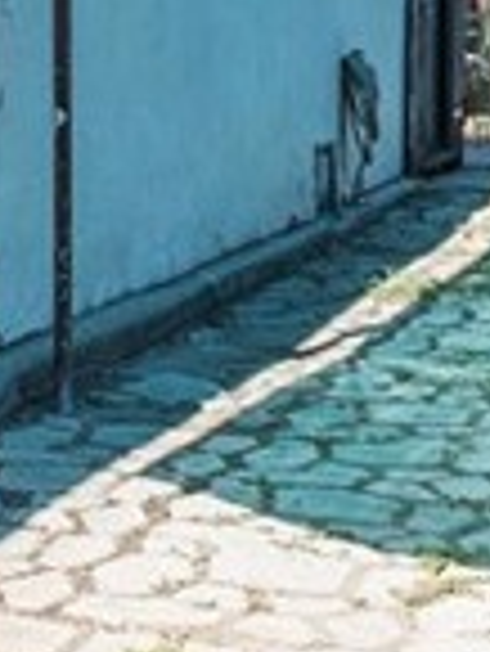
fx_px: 2299
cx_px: -283
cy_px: 11
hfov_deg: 11.6
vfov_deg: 15.8
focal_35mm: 122
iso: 320
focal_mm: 12
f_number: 9
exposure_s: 1/320
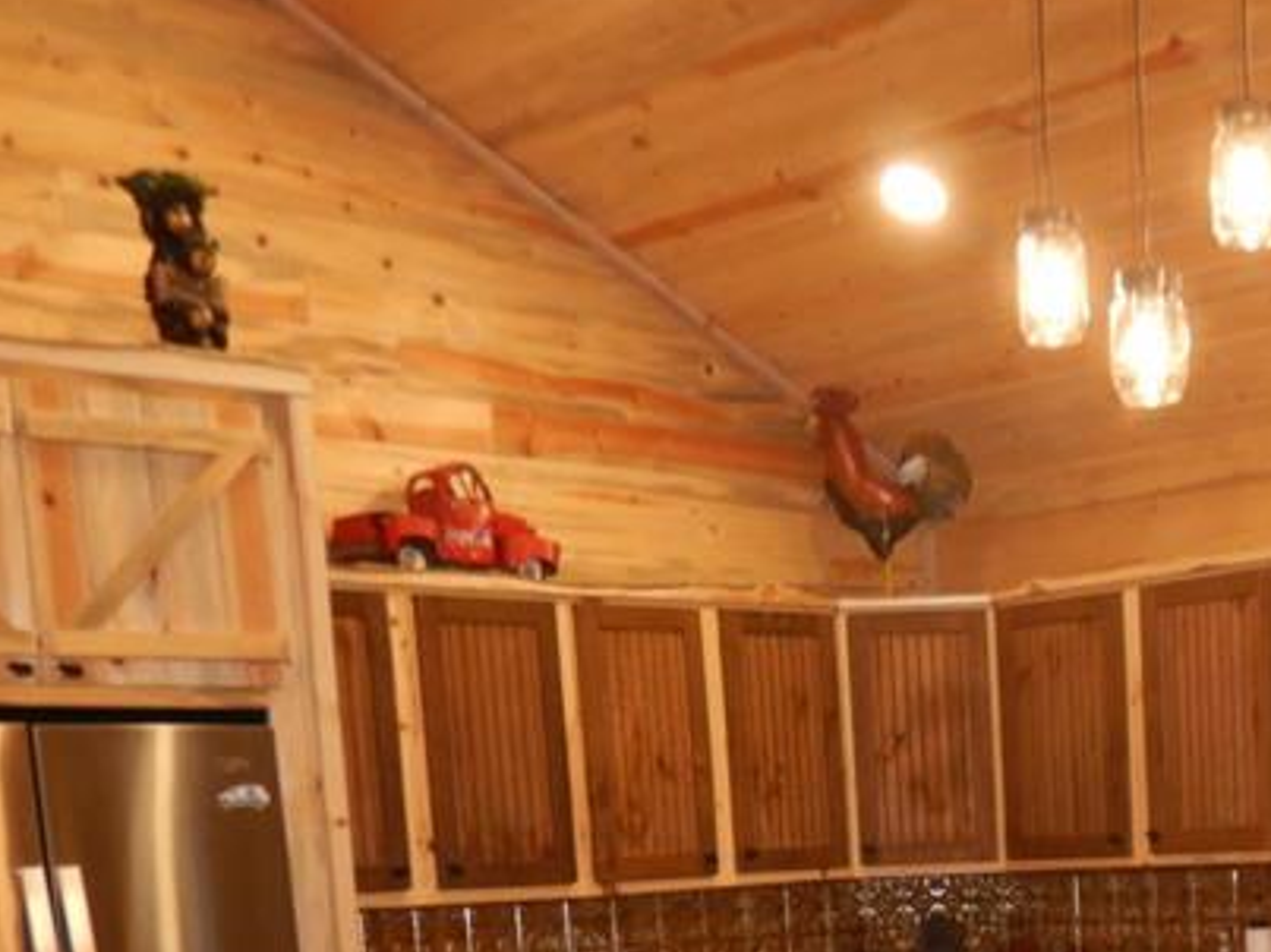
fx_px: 2239
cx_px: 1082
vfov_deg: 22.0
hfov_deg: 30.6
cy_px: 1185
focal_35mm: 61
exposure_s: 1/30
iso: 220
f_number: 2.8
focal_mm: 4.3
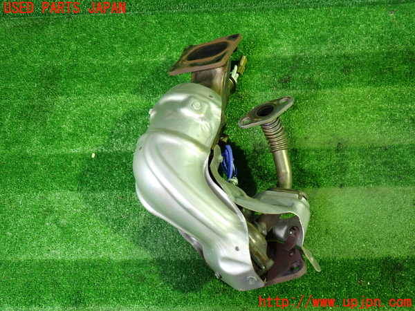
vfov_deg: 46.8
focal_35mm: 30
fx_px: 360
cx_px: 208
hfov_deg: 60.0
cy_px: 156
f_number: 2.3
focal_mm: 5.4
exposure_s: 1/30
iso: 500
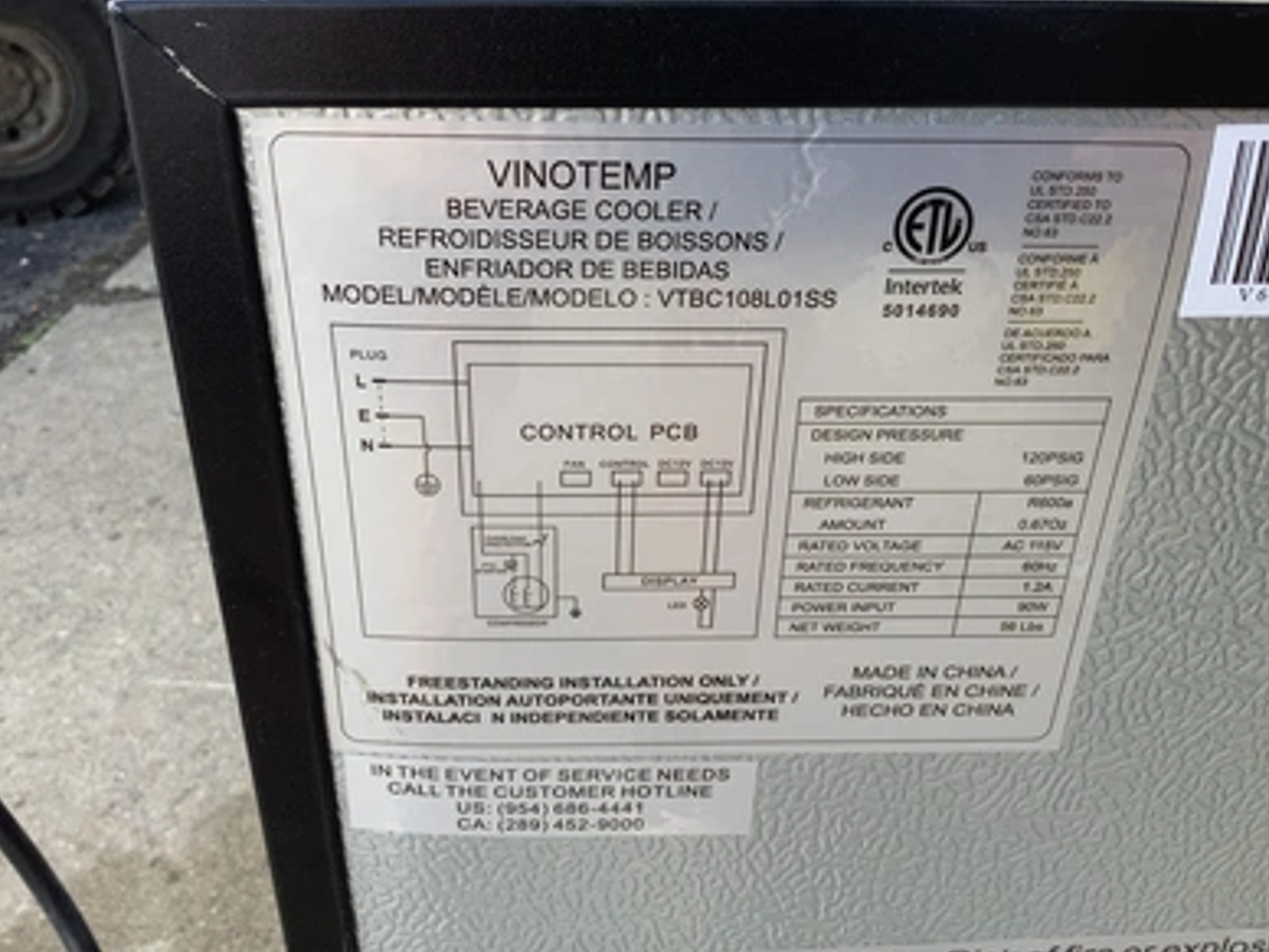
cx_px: 634
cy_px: 468
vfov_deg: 44.2
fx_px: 1173
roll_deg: -1.6
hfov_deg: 56.8
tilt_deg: -33.7
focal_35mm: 32
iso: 32
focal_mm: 3.3
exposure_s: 1/120
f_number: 2.4
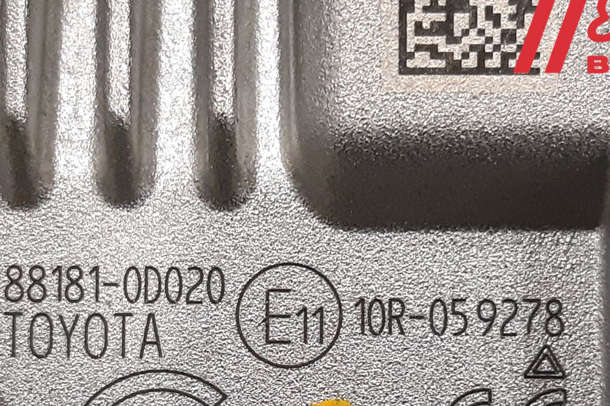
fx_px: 847
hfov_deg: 39.6
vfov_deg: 25.7
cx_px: 287
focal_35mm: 50
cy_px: 403
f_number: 1.7
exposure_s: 1/50
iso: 250
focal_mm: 3.93
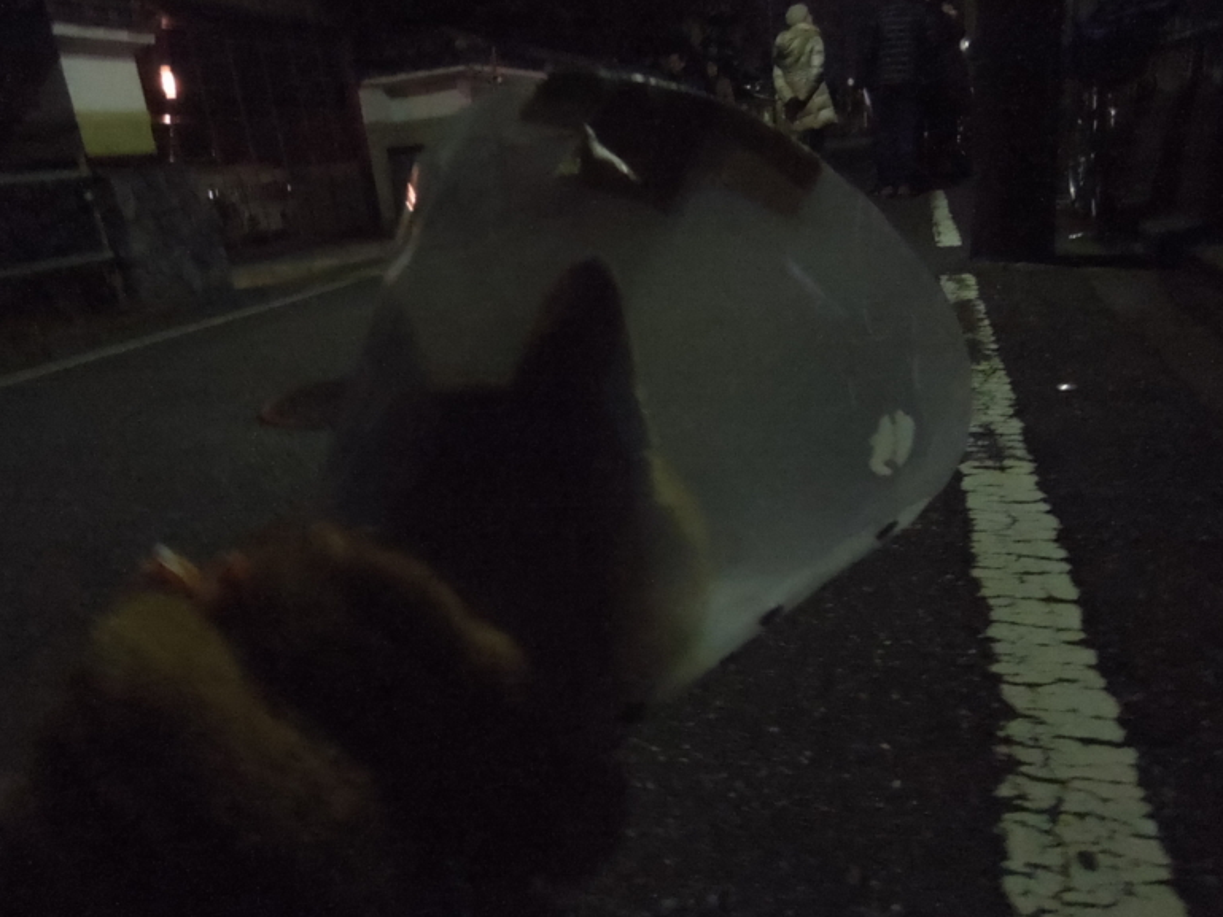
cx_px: 601
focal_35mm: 26
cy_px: 456
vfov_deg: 53.1
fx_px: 919
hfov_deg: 67.3
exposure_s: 1/15
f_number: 3.3
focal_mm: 4.5
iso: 3200
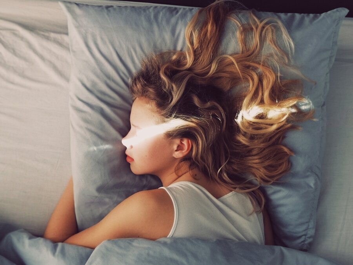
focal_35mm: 54
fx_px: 551
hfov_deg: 35.5
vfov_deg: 27.0
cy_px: 132
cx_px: 176
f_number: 4
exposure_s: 1/33.3
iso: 320
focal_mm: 3.95
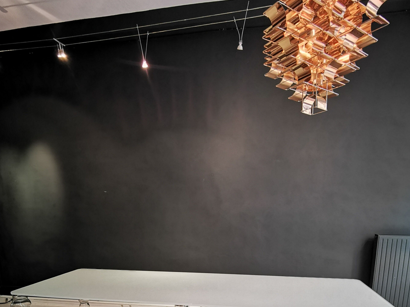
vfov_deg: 53.3
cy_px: 262
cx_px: 207
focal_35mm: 23
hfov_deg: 73.9
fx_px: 272
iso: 125
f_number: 2.2
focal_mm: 2.26
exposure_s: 7
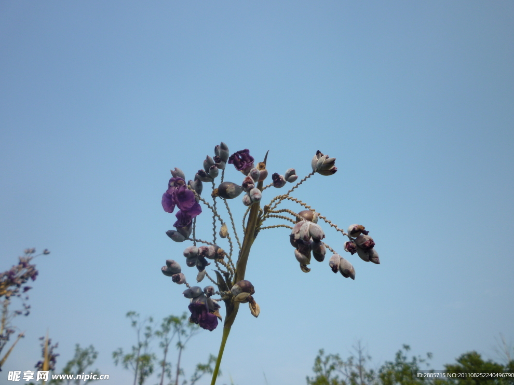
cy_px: 186
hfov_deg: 60.0
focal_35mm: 30
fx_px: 445
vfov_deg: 46.8
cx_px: 265
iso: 80
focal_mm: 5.2
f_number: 4
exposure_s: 1/500
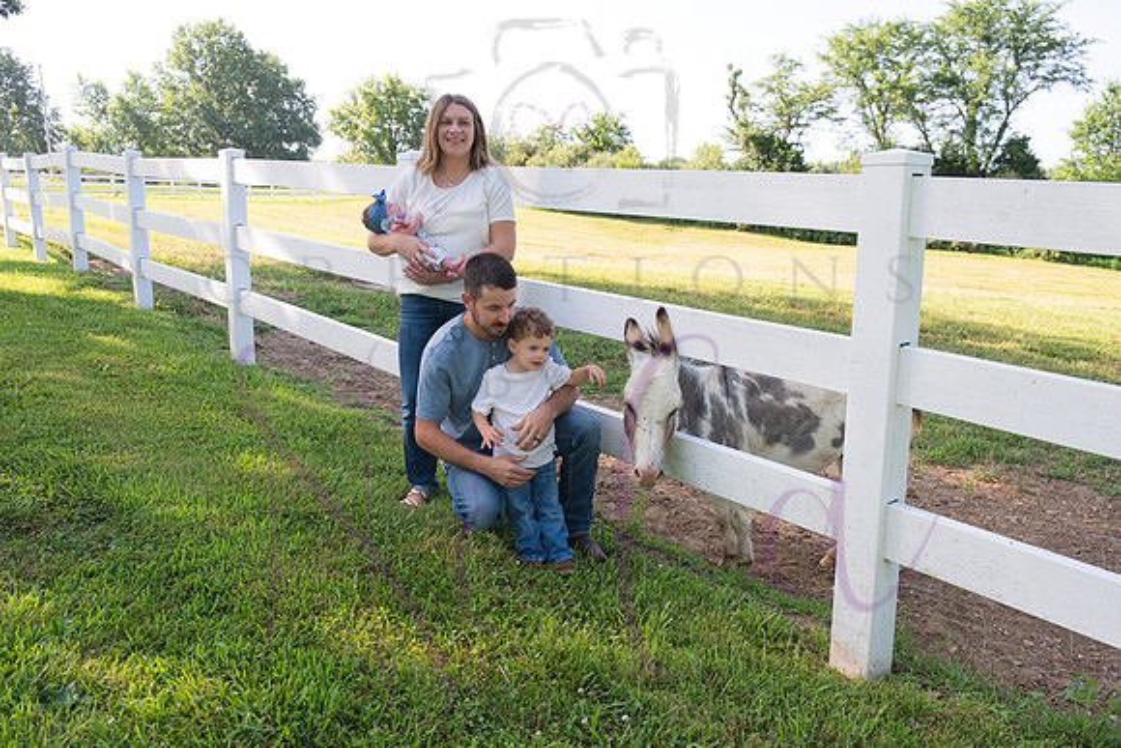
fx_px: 903
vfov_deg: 45.0
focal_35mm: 29
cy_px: 374
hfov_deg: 63.6
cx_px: 560
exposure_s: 1/320
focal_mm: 29
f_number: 6.3
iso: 400
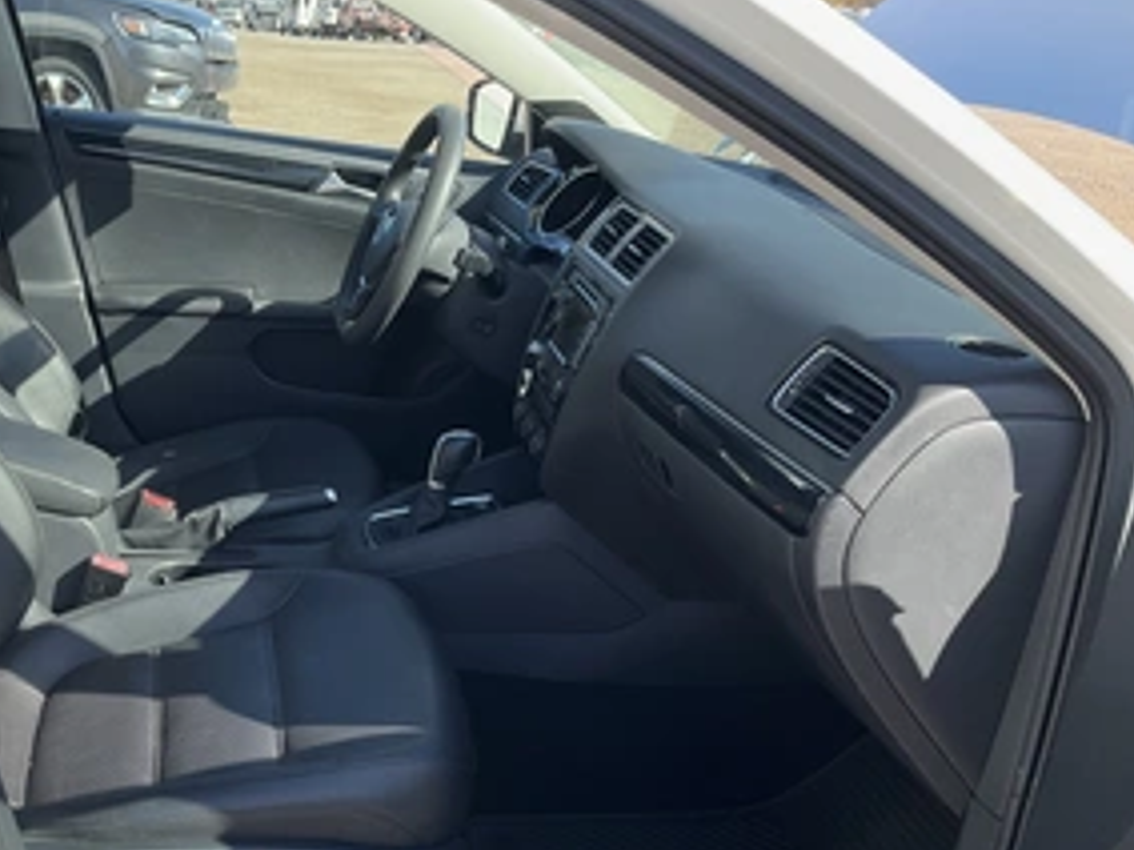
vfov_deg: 34.7
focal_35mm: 41
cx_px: 353
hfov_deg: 44.9
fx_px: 1343
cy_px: 577
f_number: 1.8
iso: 25
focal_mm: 3
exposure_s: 1/504
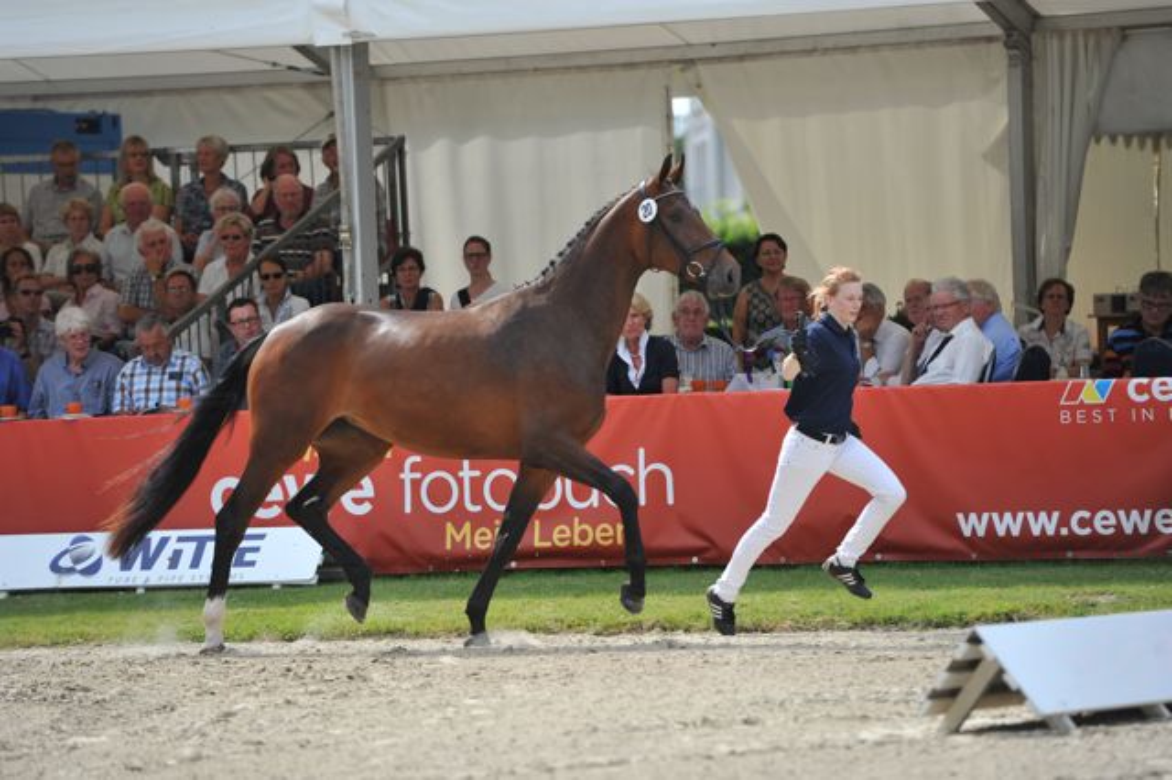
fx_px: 6182
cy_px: 390
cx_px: 586
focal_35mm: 190
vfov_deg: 7.2
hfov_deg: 10.8
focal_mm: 190
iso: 250
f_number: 4
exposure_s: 1/1600
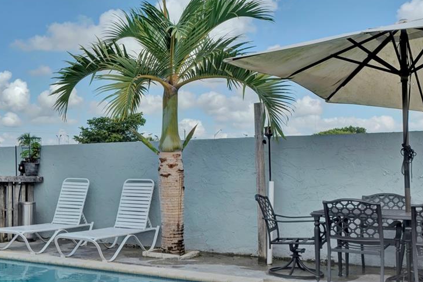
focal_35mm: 44
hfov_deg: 42.6
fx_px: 517
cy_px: 163
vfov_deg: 30.5
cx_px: 87
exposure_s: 1/160
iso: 100
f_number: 11
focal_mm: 20
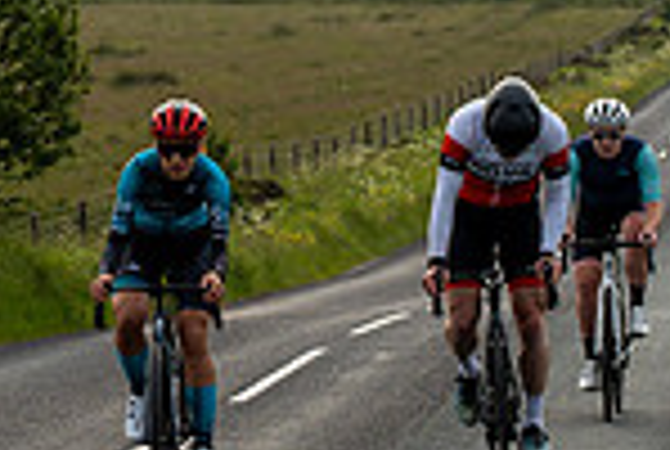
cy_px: 38
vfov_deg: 4.7
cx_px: 108
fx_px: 5427
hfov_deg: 7.1
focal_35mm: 291
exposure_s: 1/500
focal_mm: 75
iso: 200
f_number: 5.6
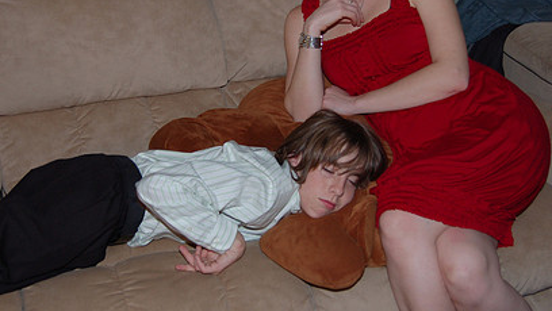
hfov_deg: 36.0
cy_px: 107
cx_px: 241
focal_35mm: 58
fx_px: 849
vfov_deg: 20.7
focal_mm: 26
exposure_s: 1/60
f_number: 4.2
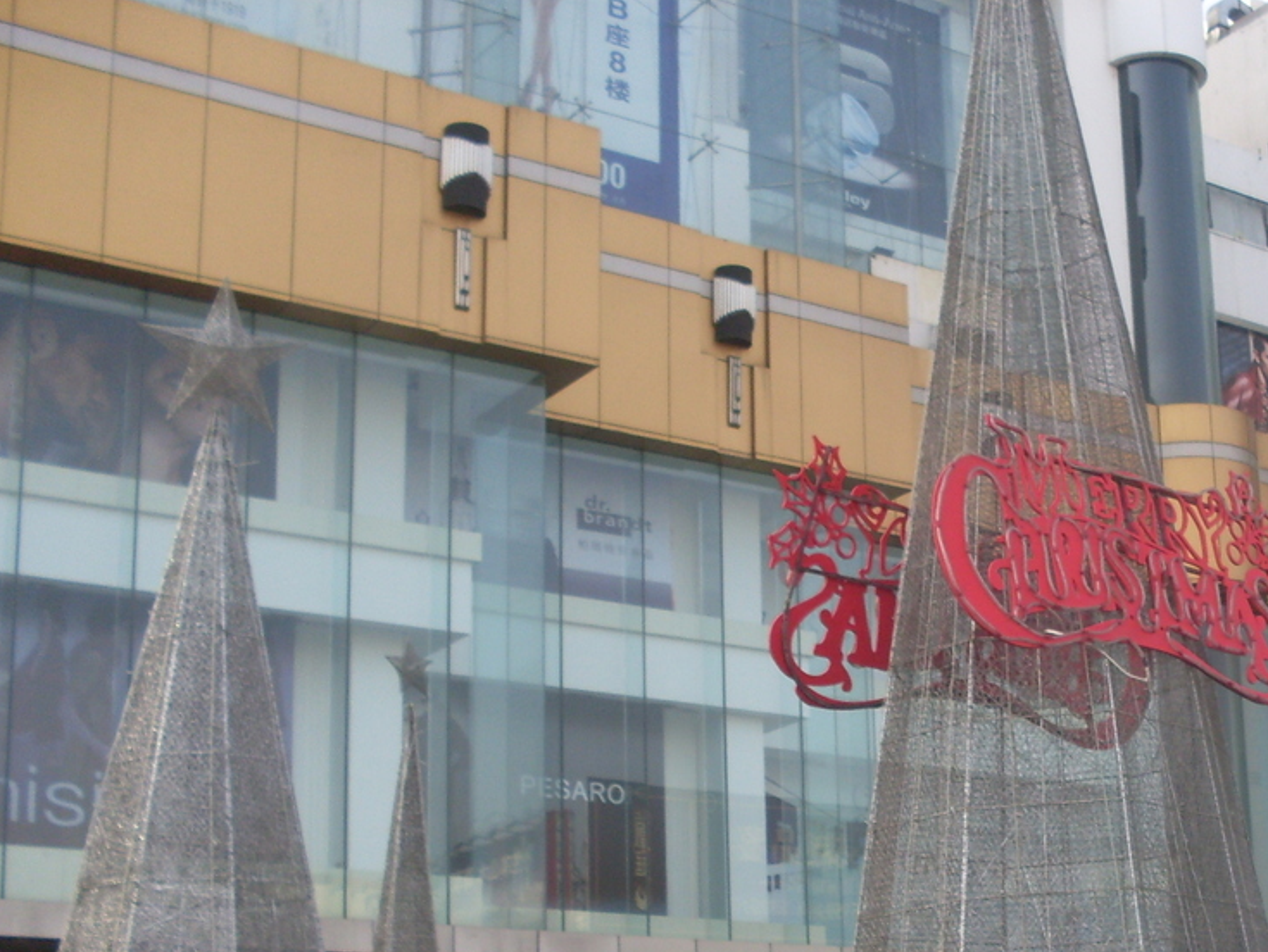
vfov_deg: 23.3
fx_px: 2272
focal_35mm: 62
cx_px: 1011
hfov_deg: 30.4
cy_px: 774
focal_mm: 6.3
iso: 80
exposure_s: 1/350
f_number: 2.8
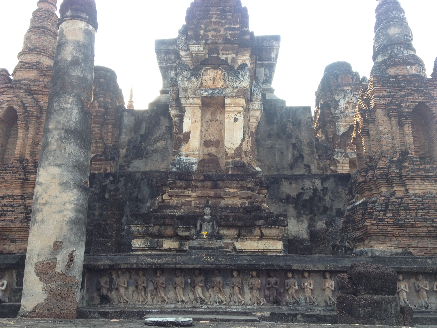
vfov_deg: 40.7
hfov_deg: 52.6
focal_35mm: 35
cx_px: 218
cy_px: 164
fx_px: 442
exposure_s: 1/176
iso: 50
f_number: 2.4
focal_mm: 4.28
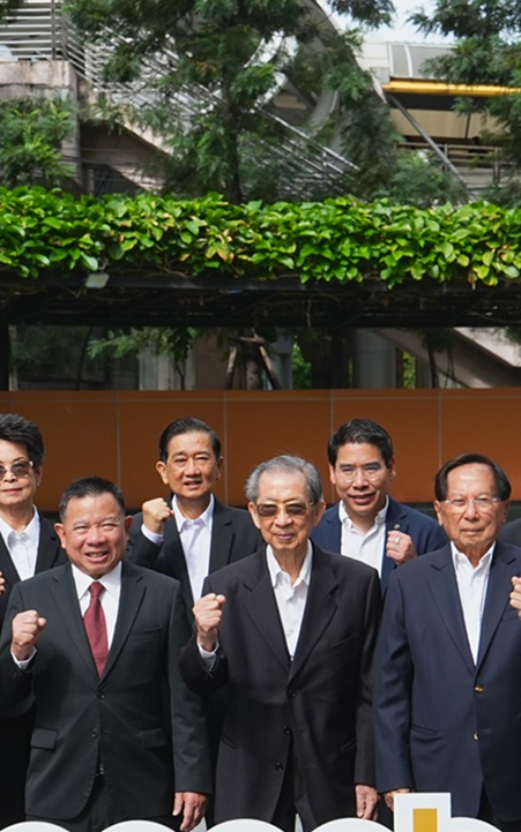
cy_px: 593
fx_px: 2021
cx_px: 306
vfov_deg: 23.1
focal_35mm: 89
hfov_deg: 14.7
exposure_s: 1/250
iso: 250
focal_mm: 35
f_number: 8
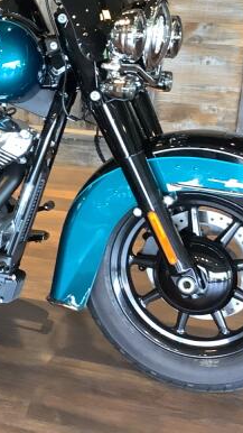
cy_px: 150
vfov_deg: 30.0
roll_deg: -0.9
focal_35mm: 70
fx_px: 802
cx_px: -69
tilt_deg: -19.8
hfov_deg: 16.3
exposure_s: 1/50
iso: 200
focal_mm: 3.3
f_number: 2.4
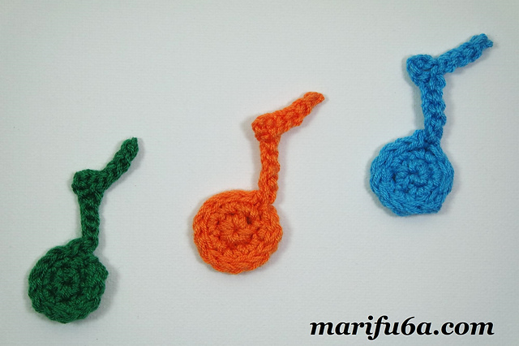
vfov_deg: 18.7
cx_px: 260
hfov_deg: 27.7
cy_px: 173
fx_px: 1052
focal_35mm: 73
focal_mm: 48
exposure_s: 1/125
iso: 200
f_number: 5.6
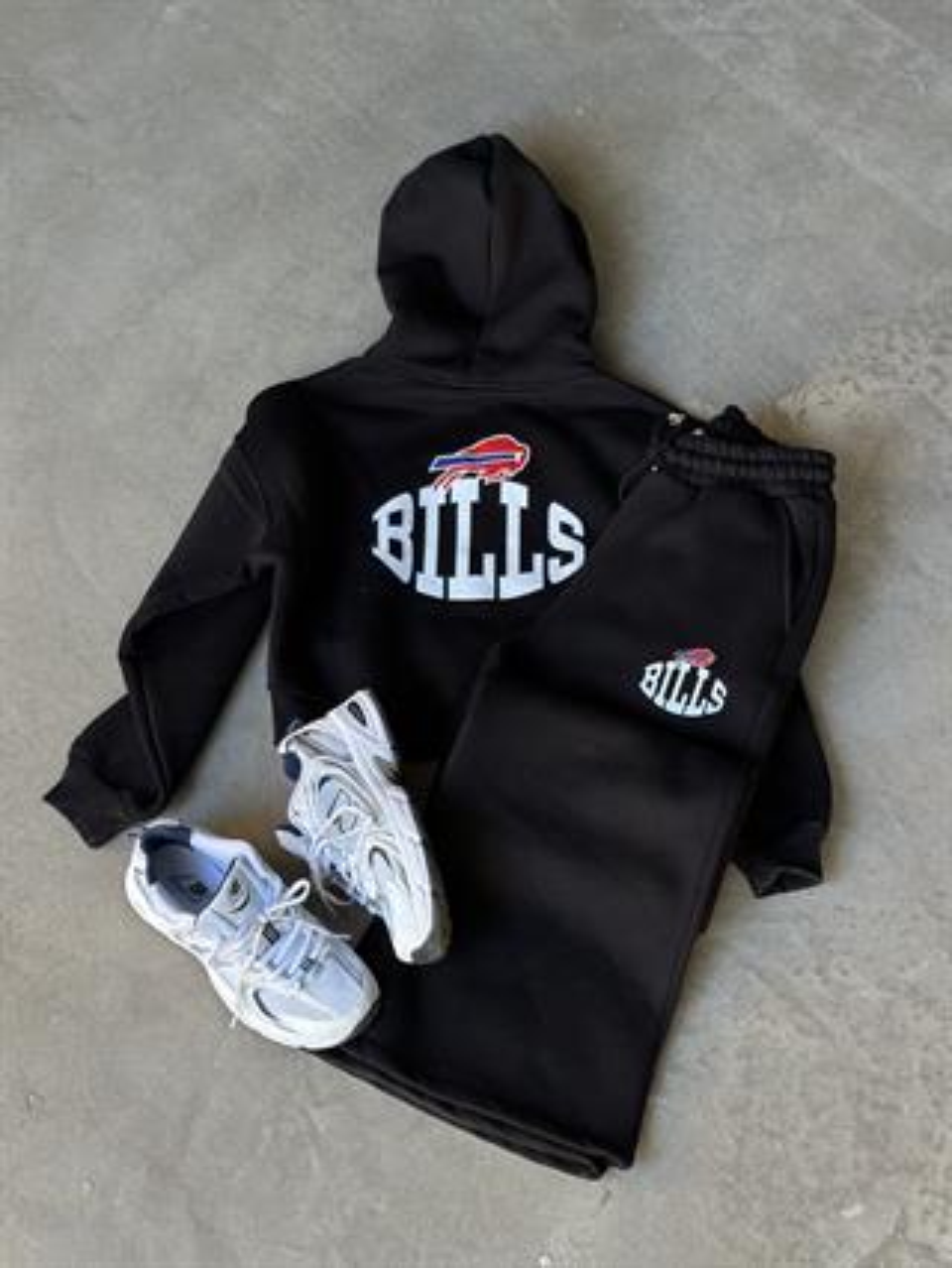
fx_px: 1758
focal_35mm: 48
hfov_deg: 30.3
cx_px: 476
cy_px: 634
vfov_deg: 39.6
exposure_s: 1/60
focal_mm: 6.86
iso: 125
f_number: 1.78
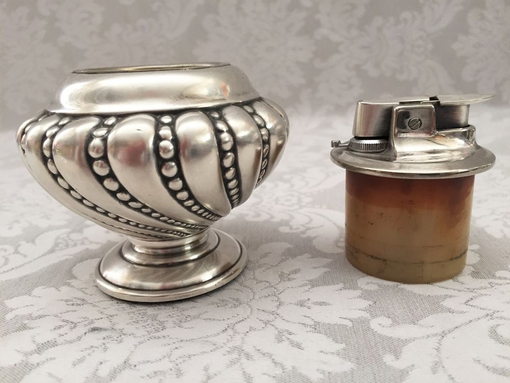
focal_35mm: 29
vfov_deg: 48.2
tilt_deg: -16.9
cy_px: 192
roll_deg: +2.3
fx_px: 427
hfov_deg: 61.7
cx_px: 255
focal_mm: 4.15
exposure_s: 1/33
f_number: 2.2
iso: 80
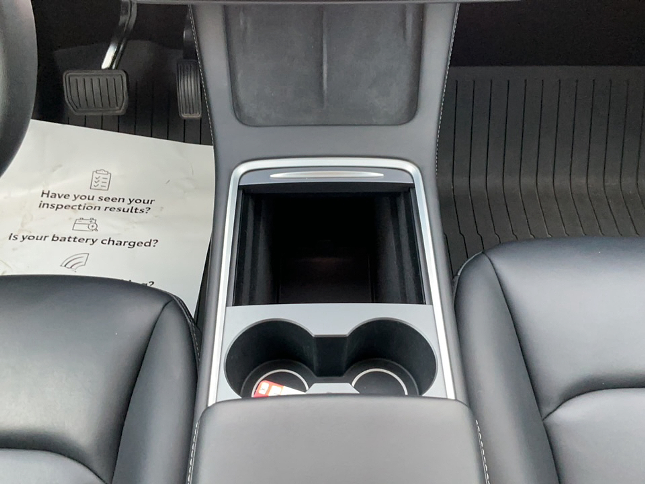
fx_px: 559
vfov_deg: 46.8
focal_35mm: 30
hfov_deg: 60.0
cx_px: 322
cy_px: 242
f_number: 1.8
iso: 125
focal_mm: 3
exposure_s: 1/60
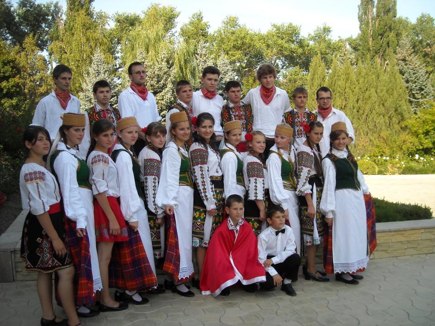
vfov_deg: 40.7
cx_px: 218
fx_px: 440
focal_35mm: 35
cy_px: 163
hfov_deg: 52.6
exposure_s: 1/323
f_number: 2.8
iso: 64
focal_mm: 5.7
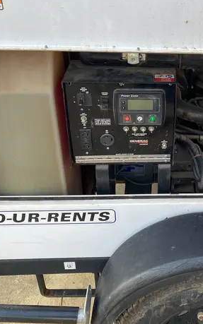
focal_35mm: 44
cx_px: 185
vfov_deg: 44.9
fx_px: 389
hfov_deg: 28.1
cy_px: 120
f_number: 1.8
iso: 32
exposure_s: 1/489
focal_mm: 4.25
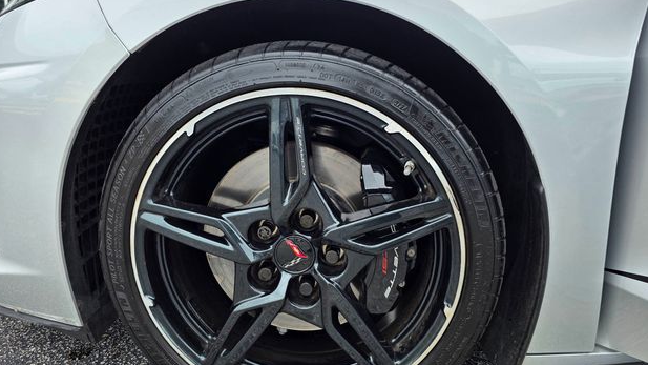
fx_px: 447
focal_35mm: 26
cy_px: 199
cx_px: 323
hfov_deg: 71.9
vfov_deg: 44.3
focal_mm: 6.3
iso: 80
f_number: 1.7
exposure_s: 1/1756
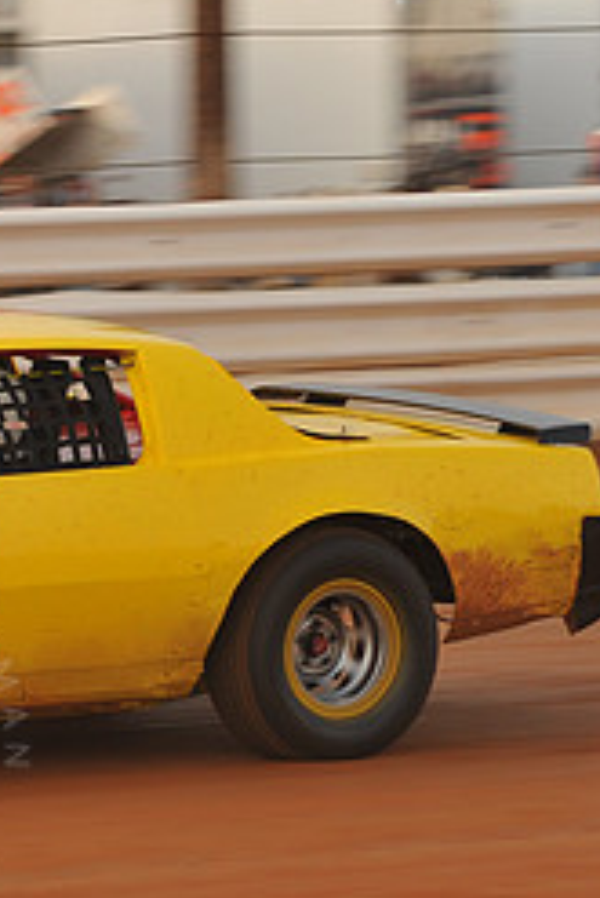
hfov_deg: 4.3
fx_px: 7913
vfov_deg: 6.5
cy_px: 414
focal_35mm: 317
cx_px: -193
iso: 400
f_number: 8
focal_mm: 135
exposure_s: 1/320
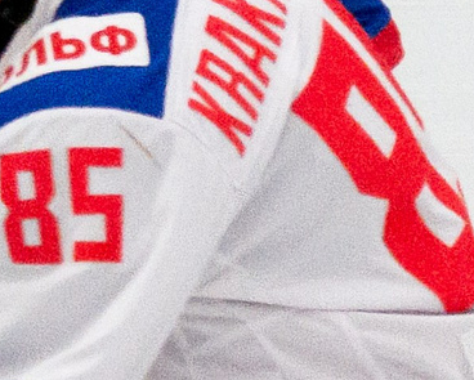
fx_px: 37163
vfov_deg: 0.6
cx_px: 535
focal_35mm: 2647
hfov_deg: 0.7
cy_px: 737
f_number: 5.6
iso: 2000
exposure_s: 1/1000
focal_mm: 150
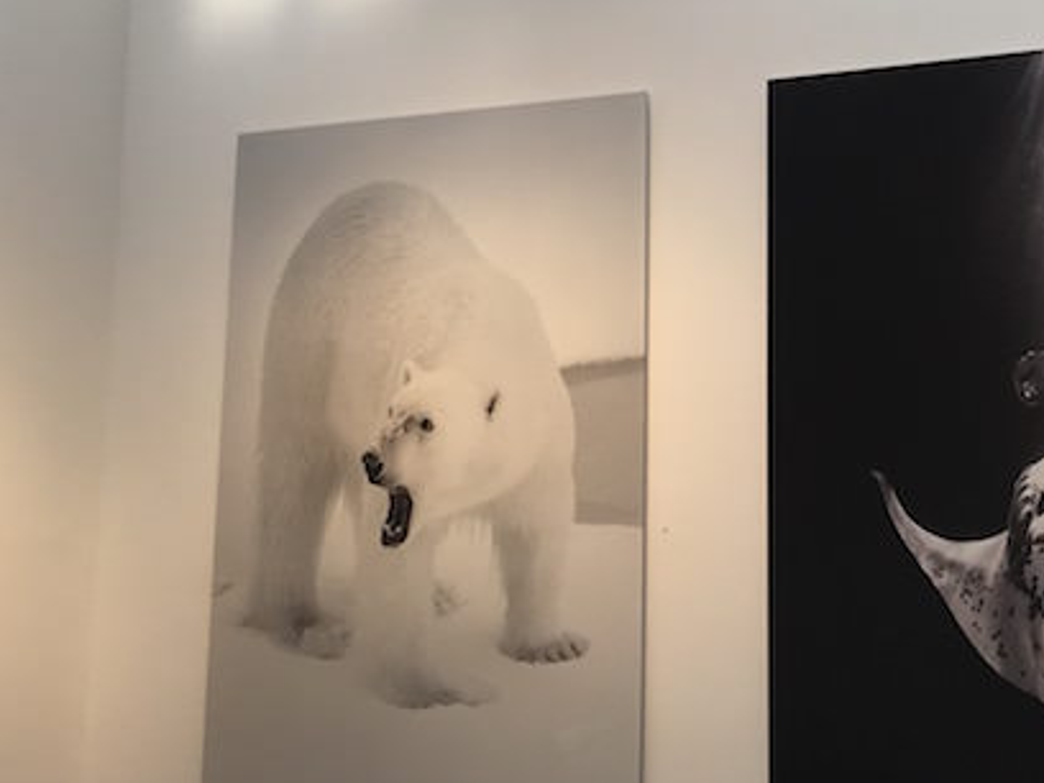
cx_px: 847
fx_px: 2141
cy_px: 10
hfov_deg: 26.8
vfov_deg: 20.1
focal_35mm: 71
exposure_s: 1/60
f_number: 2.2
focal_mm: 4.15
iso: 25
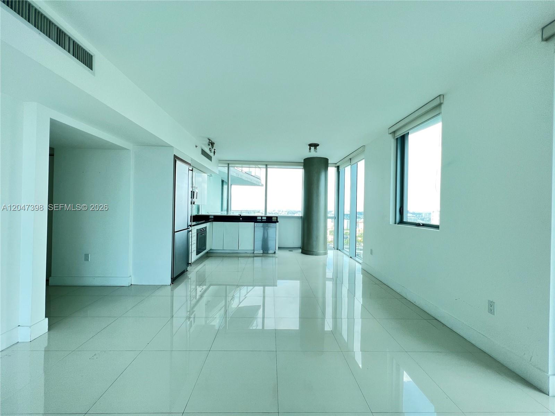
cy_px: 208
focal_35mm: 13
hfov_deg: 106.2
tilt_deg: +0.0
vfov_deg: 89.9
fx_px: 208
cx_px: 278
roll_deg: -1.1
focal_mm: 1.57
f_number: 1.8
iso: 32
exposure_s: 1/99
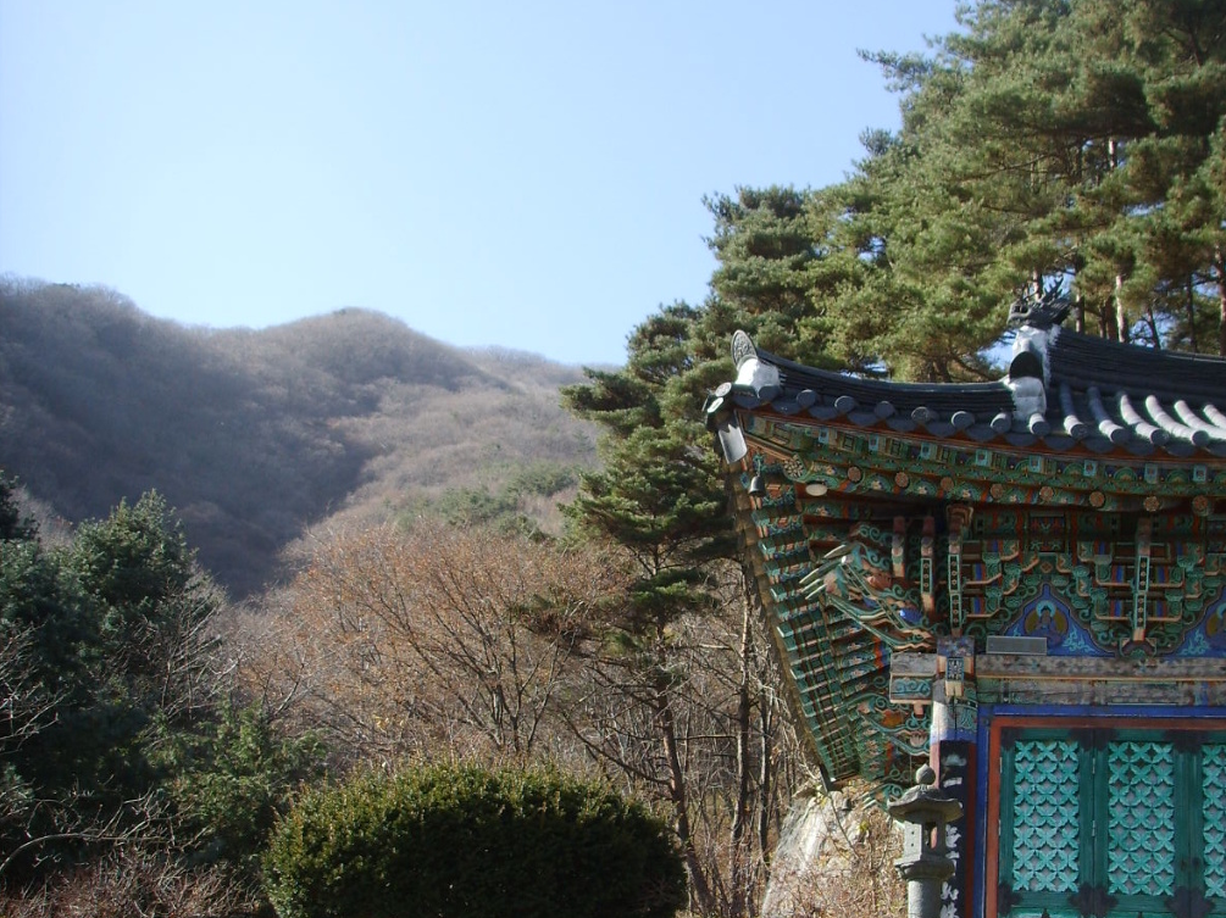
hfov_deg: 36.2
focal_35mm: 53
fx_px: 1876
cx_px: 622
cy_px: 613
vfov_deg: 27.3
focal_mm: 6.6
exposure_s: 1/350
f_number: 3.5
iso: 50
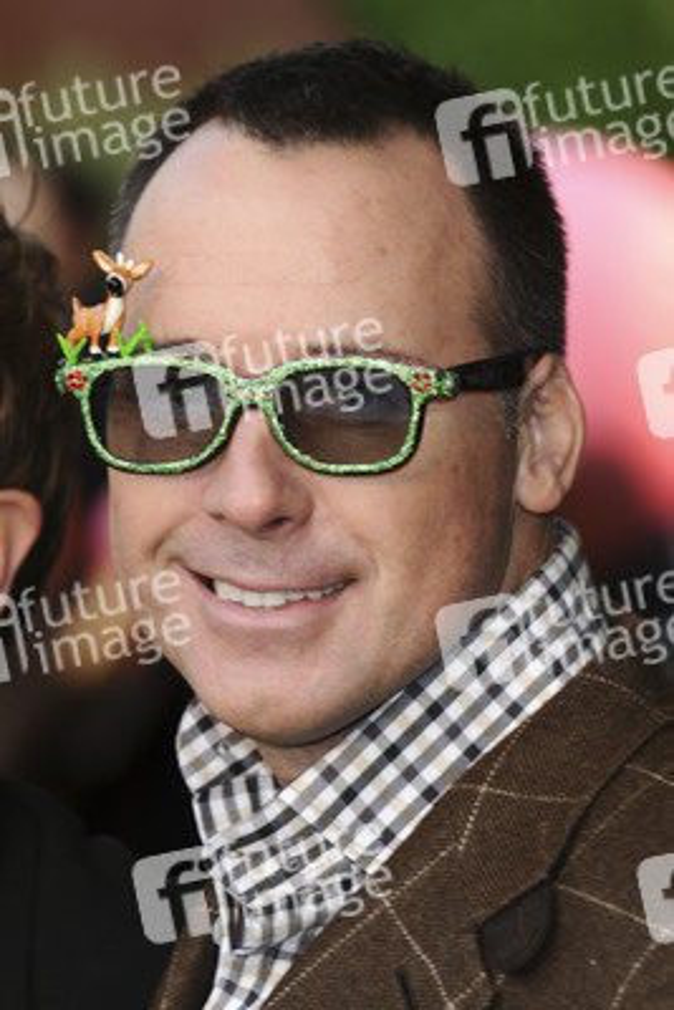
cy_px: 505
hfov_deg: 5.6
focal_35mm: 248
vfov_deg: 8.3
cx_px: 337
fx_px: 6944
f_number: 5.6
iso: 200
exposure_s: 1/160
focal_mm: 165
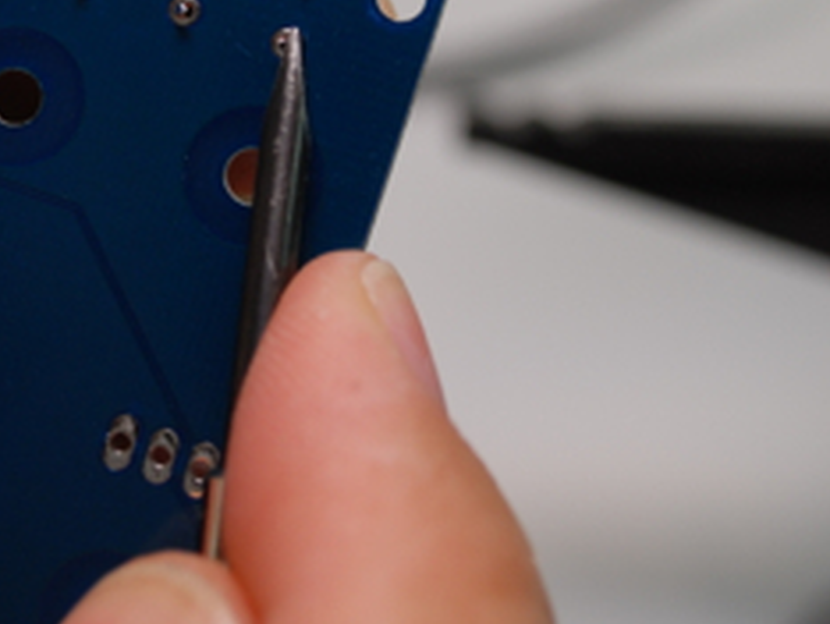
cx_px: 262
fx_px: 2664
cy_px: 18
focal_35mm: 111
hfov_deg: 17.7
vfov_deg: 13.2
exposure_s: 1/60
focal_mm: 30
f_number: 4.8
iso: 200
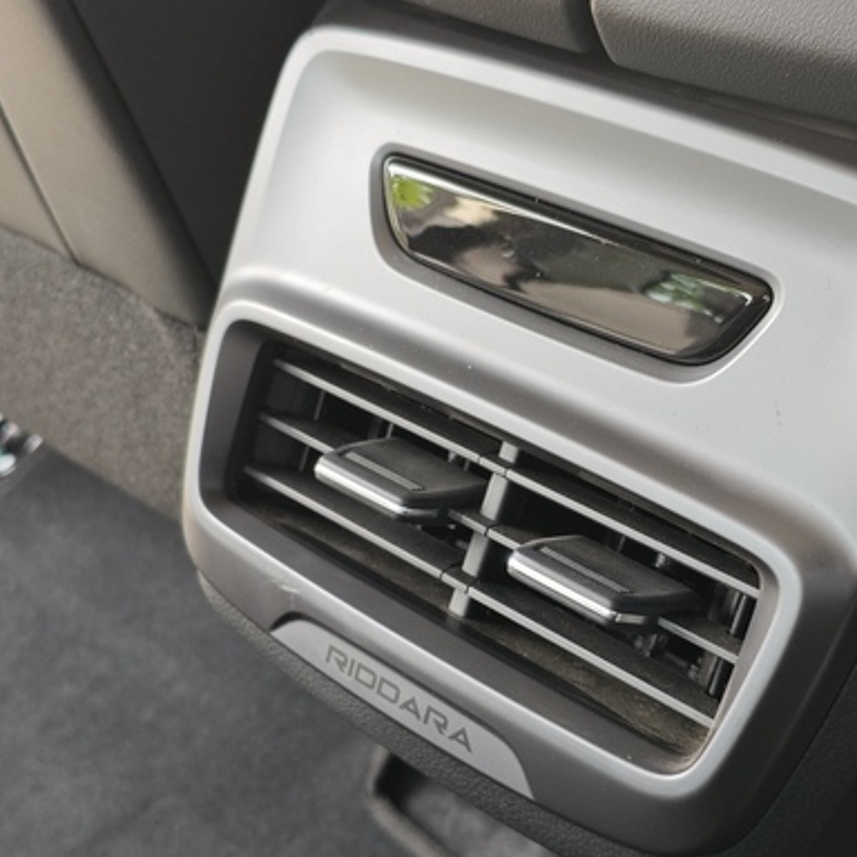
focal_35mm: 47
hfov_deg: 36.0
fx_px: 1316
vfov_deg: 36.0
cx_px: 507
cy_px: 453
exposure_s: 1/100
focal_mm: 4.94
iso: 80
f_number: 1.59
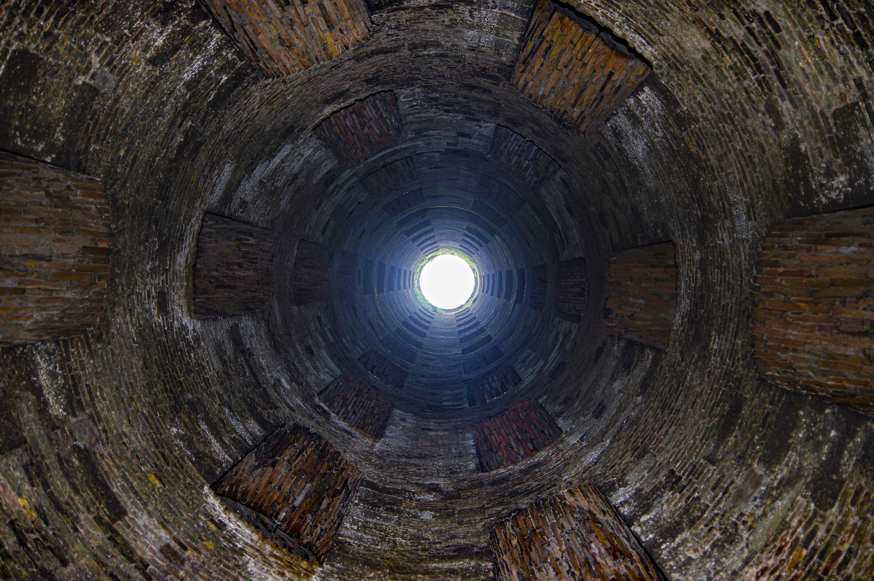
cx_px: 437
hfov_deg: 67.4
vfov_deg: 47.9
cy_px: 290
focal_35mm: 27
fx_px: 655
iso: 100
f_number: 3.5
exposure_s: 1/30
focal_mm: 18
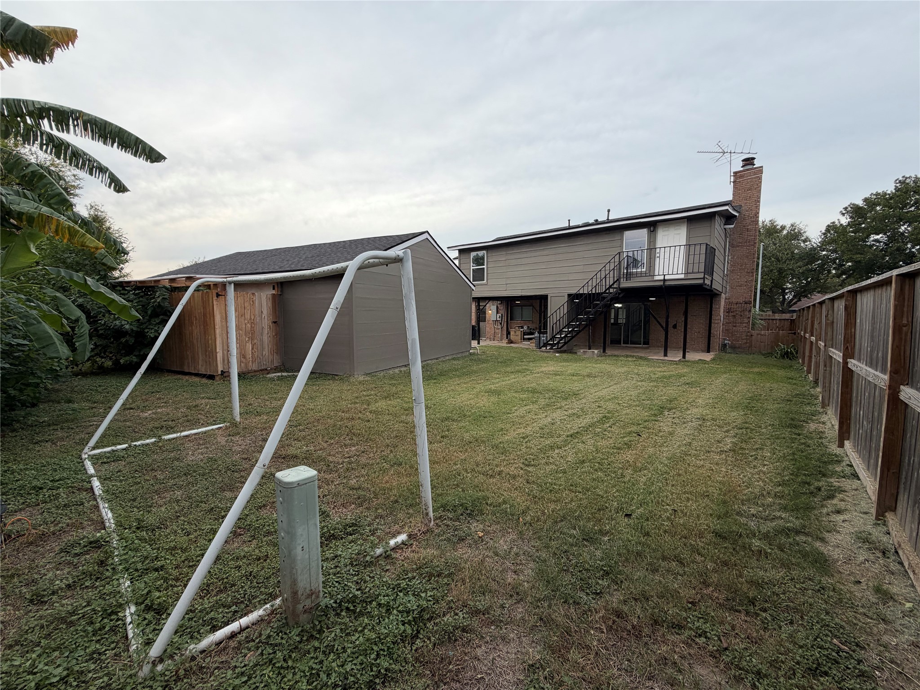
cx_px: 460
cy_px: 345
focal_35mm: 14
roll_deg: -0.2
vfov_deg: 85.7
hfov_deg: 102.1
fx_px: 372
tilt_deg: -5.5
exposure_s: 1/518
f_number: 2.2
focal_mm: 2.22
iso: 40
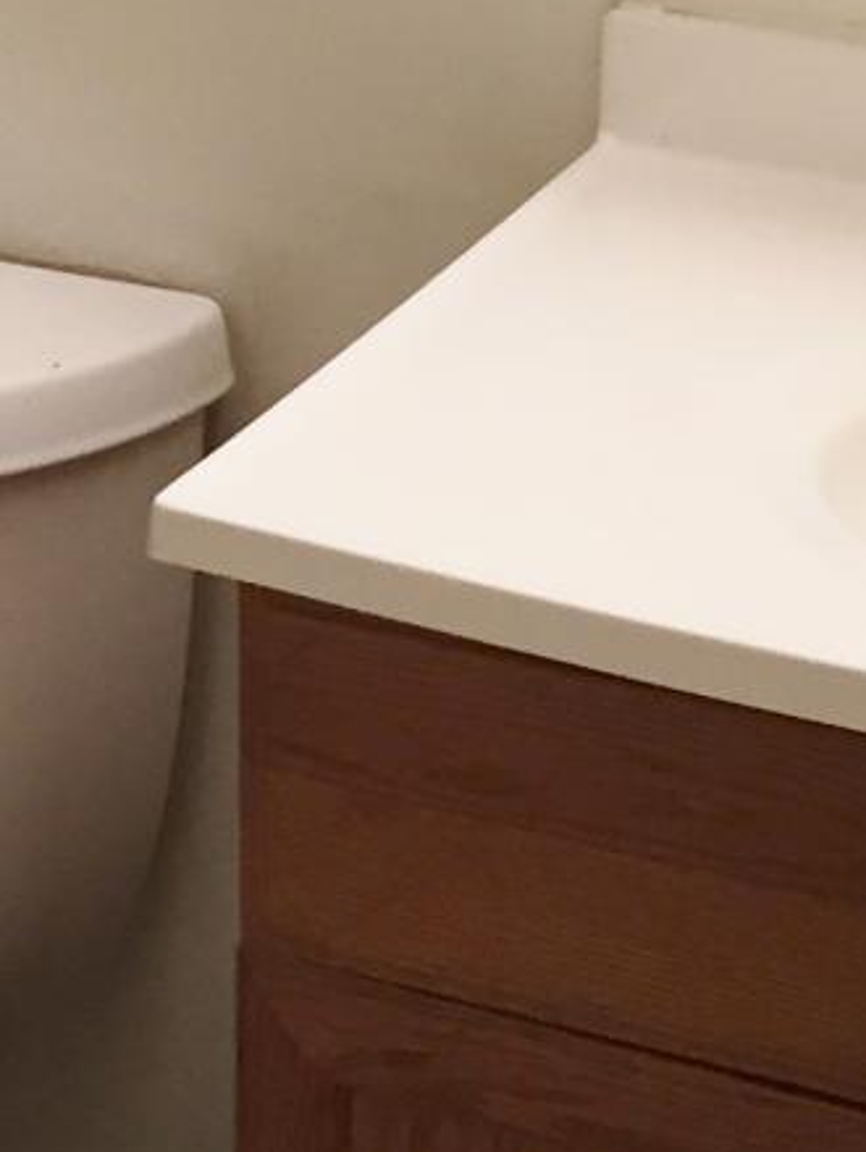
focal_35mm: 132
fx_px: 4397
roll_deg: -1.0
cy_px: -638
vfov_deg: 13.9
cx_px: -47
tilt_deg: -9.9
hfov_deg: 11.1
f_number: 2.2
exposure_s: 1/30
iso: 80
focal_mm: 4.15
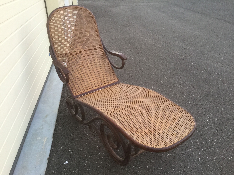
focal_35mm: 31
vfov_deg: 45.4
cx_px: 117
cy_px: 88
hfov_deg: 58.4
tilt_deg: -25.4
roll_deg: -1.5
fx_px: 210
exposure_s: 1/33
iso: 40
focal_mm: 3.3
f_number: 2.4
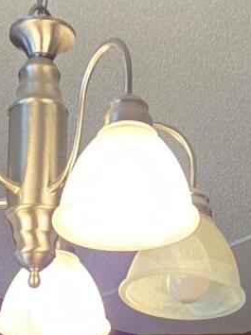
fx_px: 1258
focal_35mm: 130
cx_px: 41
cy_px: 794
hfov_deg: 11.3
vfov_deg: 12.2
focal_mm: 5.4
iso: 160
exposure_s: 1/120
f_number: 1.8
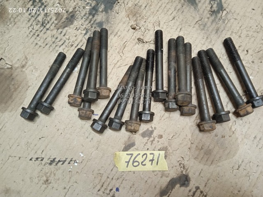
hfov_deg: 63.5
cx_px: 132
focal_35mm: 28
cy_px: 98
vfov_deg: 49.7
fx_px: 213
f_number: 2.2
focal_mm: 3.43
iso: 311
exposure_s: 1/33.3
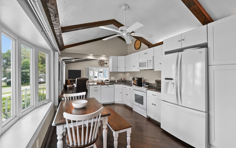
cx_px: 122
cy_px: 70
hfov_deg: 97.8
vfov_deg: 71.2
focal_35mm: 16
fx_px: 103
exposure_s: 1/15
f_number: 6.3
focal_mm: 10
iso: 320
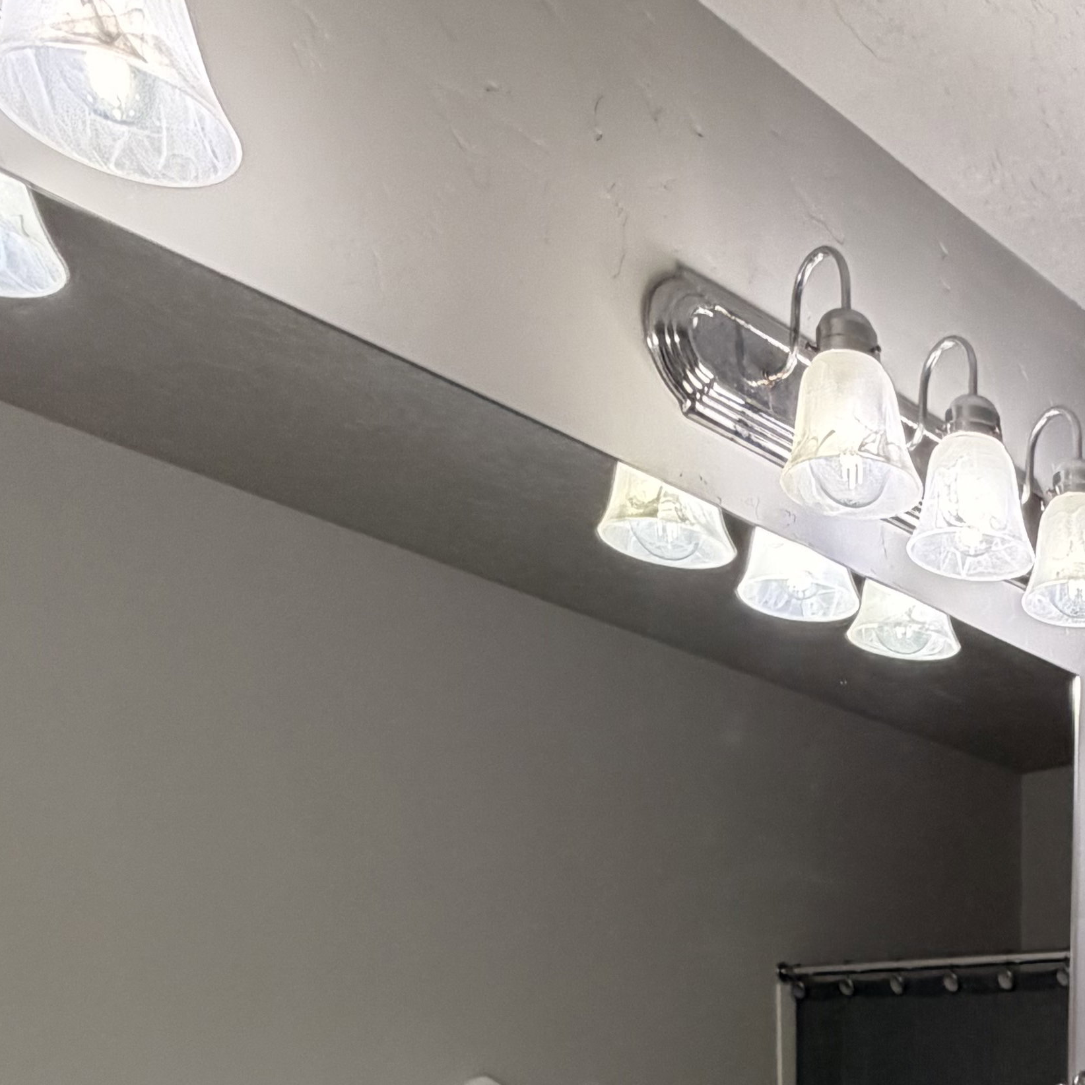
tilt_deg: -14.2
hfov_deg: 34.7
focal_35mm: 43
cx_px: 1142
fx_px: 1525
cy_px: 1560
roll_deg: -1.6
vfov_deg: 28.3
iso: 200
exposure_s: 1/120
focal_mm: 2.22
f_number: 2.2
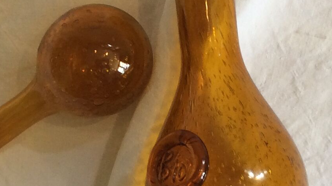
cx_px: 185
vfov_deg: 11.2
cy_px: 170
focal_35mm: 107
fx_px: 942
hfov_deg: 20.0
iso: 40
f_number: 2.4
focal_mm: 3.3
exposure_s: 1/25
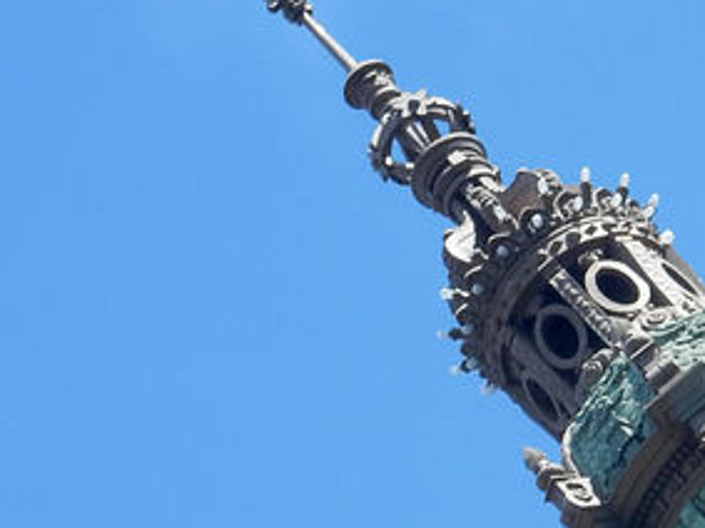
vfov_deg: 1.7
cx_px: 1019
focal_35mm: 861
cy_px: 614
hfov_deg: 2.3
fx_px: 17528
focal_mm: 48.4
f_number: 6.3
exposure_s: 1/400
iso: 125
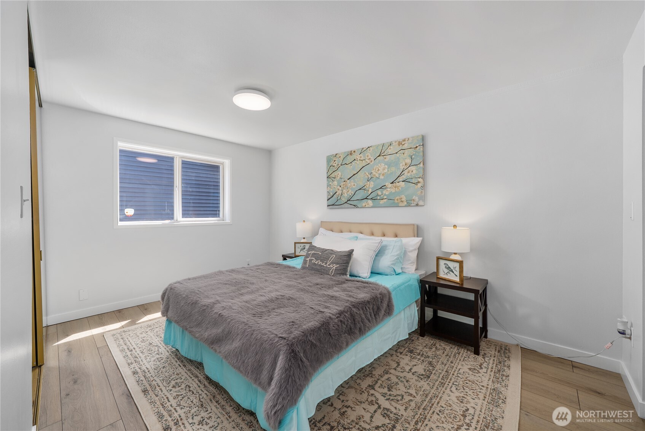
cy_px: 216
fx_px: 233
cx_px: 322
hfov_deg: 108.3
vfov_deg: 85.5
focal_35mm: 13
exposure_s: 1/25
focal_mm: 13
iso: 1000
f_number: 8
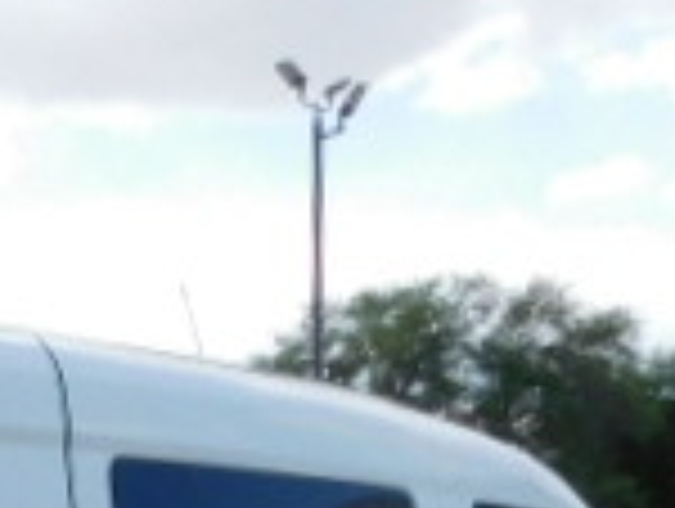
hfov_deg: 18.1
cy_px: 1012
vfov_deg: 13.1
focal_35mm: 98
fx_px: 1914
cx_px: -306
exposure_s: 1/1250
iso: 125
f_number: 3
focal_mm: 4
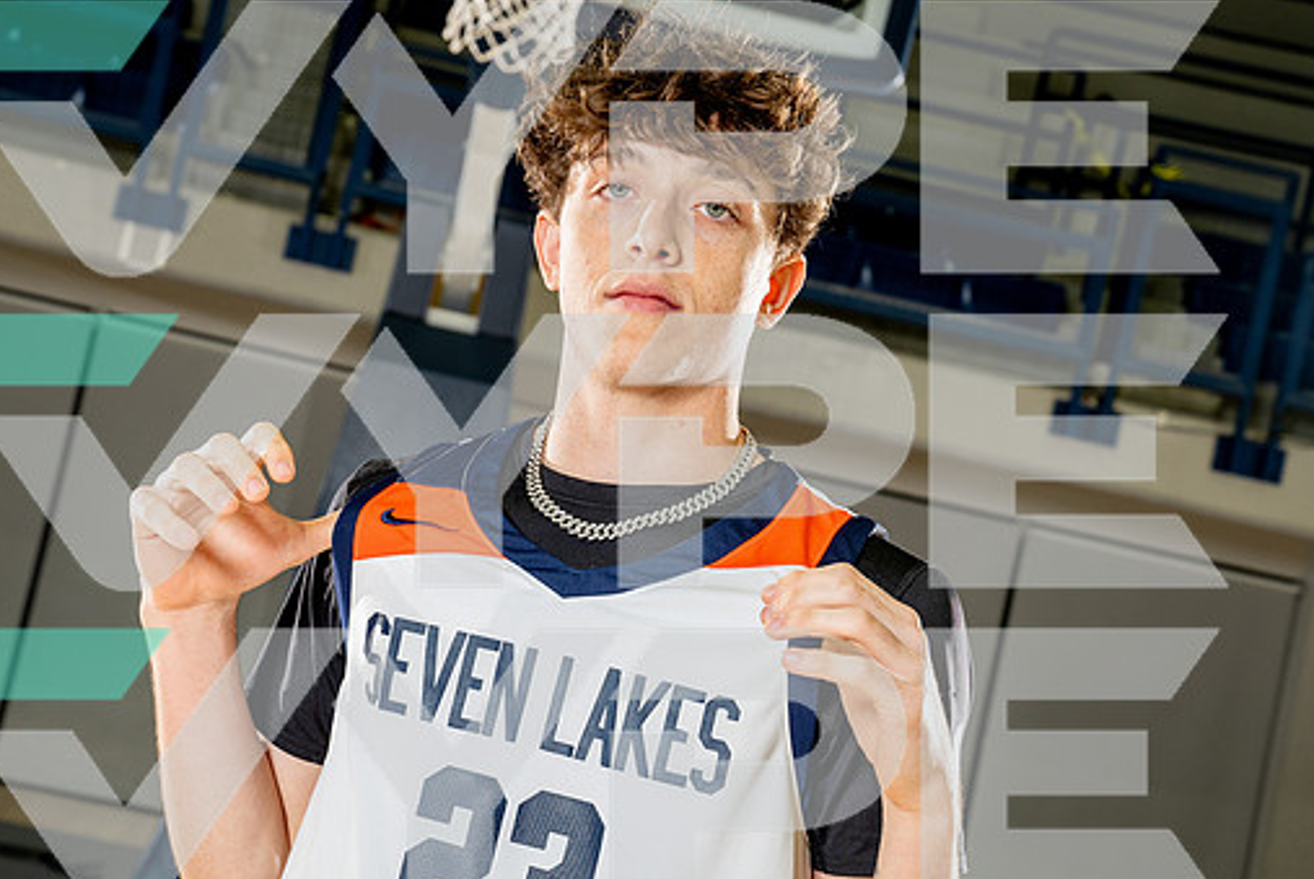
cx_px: 568
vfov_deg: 21.3
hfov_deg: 31.4
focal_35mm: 64
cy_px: 452
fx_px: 2338
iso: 640
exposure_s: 1/250
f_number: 7.1
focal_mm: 56
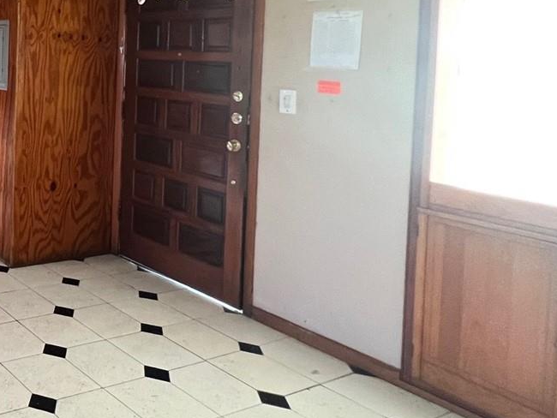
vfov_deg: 41.9
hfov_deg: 40.6
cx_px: -105
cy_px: 72
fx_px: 515
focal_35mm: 32
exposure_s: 1/88
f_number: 1.8
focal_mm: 1.57
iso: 250
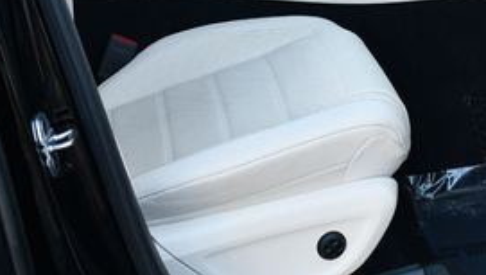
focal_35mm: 89
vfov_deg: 13.4
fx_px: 1148
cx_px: 351
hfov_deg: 23.7
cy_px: -14
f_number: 3.5
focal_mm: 18
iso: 450
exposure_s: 1/250
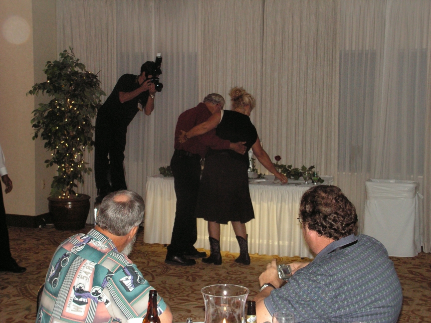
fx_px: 710
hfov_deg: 33.8
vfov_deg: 25.7
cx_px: 216
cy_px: 162
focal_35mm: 57
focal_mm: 9.6
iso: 160
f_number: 3.3
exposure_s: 1/60
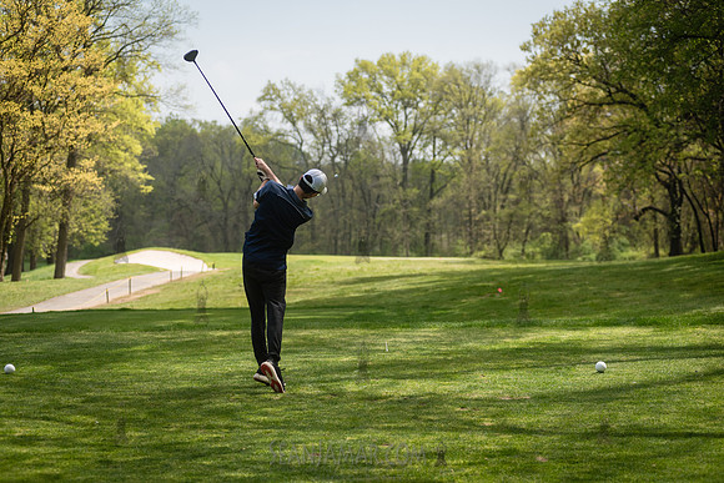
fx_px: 1851
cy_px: 242
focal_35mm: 92
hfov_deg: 22.1
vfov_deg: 14.9
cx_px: 362
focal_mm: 92
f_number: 3.5
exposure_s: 1/2500
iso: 400
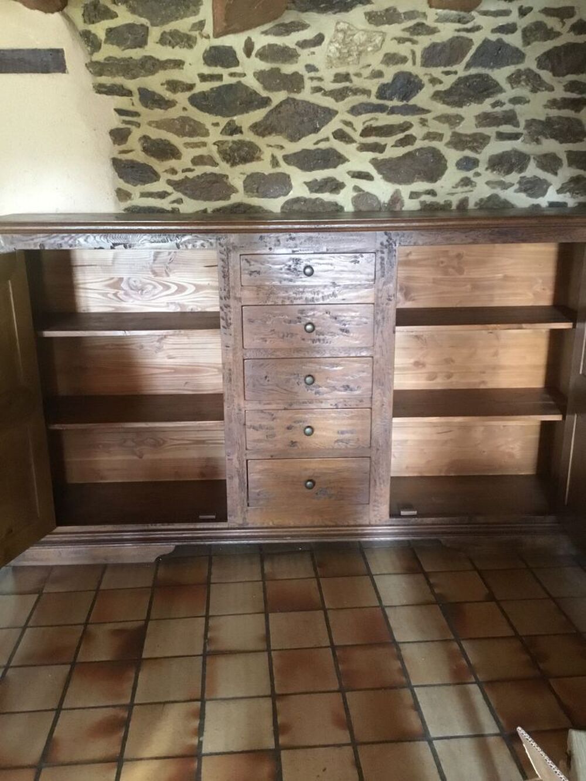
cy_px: 390
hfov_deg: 45.4
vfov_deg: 58.3
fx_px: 700
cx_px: 293
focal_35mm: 31
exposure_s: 1/17
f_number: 2.4
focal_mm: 3.3
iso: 500
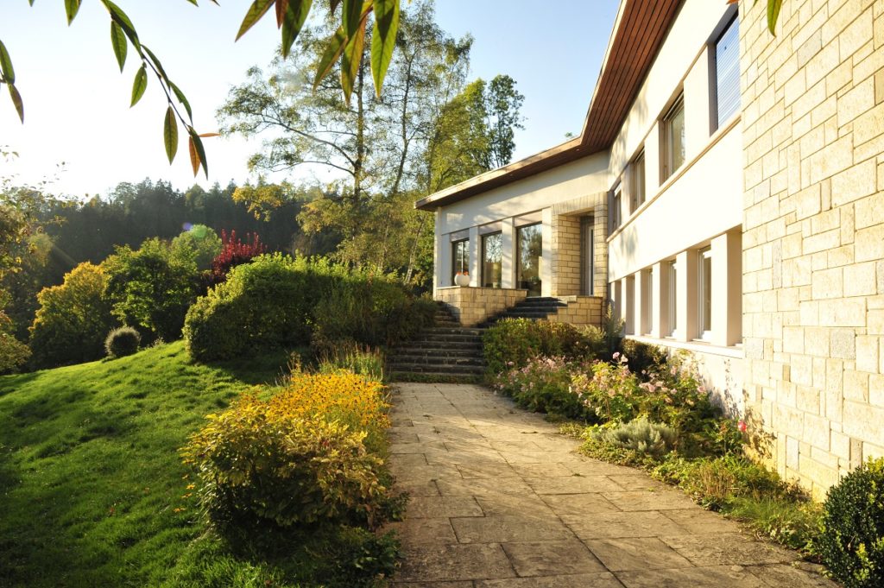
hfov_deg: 73.8
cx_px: 442
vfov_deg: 53.1
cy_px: 294
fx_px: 589
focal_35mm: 24
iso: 1600
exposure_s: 1/250
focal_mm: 24
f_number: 16
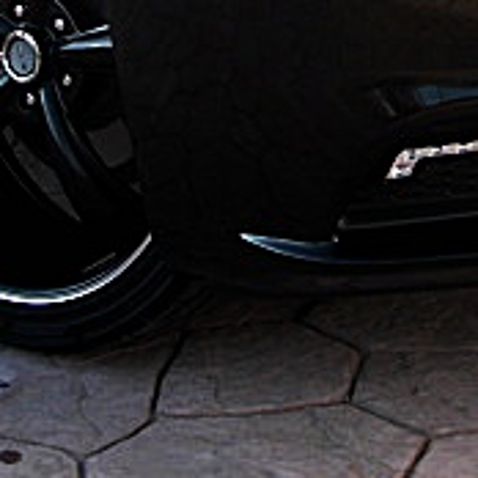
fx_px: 1828
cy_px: -110
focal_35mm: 117
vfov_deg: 14.4
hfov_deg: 14.8
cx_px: 415
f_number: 2.8
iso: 50
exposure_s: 1/125
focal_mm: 6.3
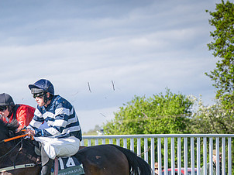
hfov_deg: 9.4
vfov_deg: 7.0
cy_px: 162
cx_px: 36
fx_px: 1425
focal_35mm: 211
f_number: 4
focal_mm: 98
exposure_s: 1/2500
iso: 400
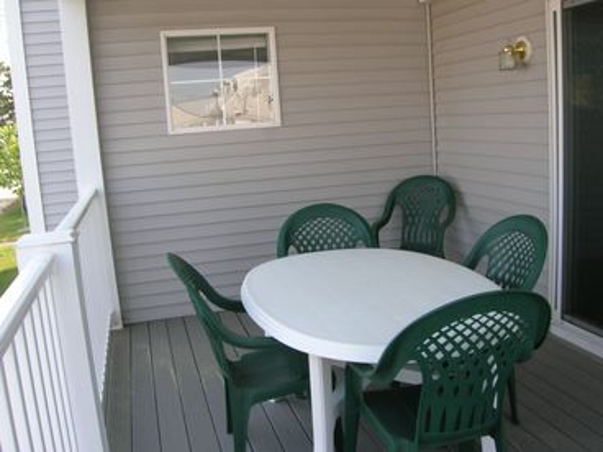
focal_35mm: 34
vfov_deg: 41.8
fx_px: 592
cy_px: 226
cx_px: 302
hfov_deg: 54.0
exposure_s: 1/66.5
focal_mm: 5.7
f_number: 4.9
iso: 50
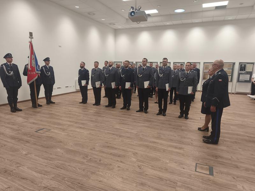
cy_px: 96
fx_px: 169
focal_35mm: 23
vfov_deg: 58.9
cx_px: 128
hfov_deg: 73.9
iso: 100
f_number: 1.7
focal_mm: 5.35
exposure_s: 1/100
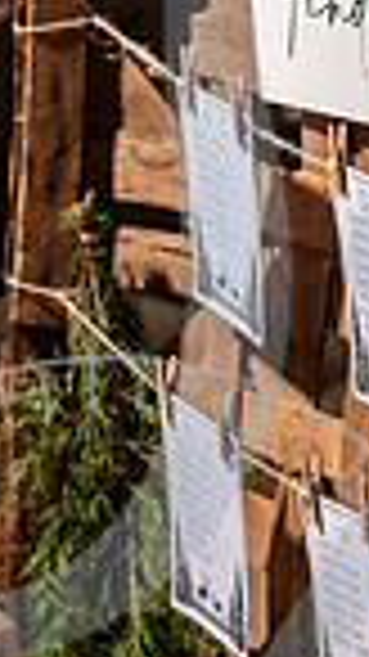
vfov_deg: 7.0
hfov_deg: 4.0
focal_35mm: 307
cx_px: 315
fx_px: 5346
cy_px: 432
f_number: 2.8
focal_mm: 95
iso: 320
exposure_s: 1/1600
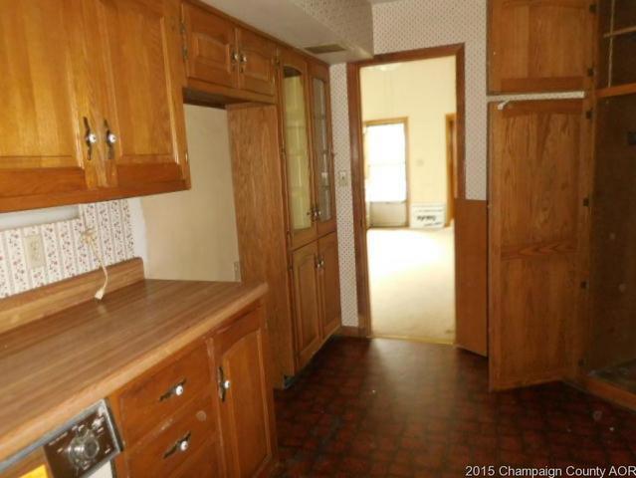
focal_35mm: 25
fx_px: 460
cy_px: 239
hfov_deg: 69.4
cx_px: 318
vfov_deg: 54.9
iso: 640
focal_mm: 4.5
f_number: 3.3
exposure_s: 1/25
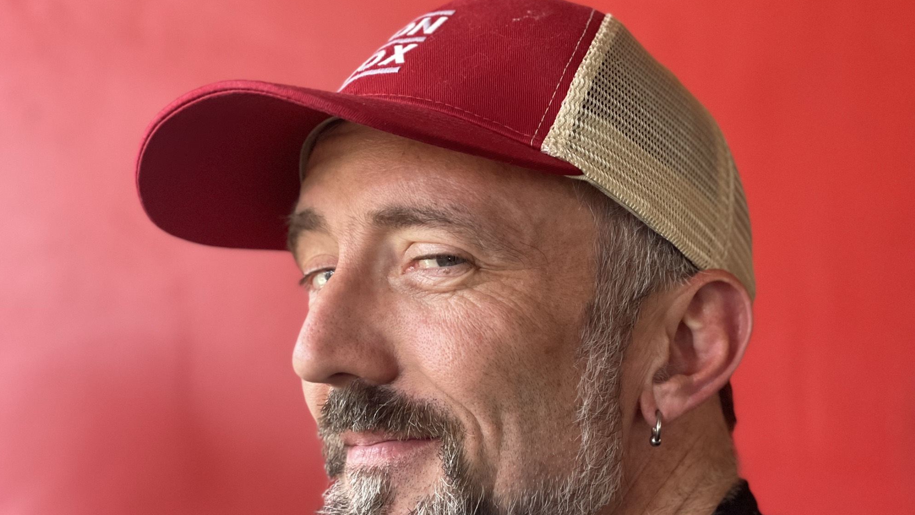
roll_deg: -5.6
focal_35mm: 70
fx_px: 1699
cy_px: 317
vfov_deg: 17.2
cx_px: 456
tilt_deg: +6.0
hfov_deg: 30.1
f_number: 2.2
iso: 250
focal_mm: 7.5
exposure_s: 1/40
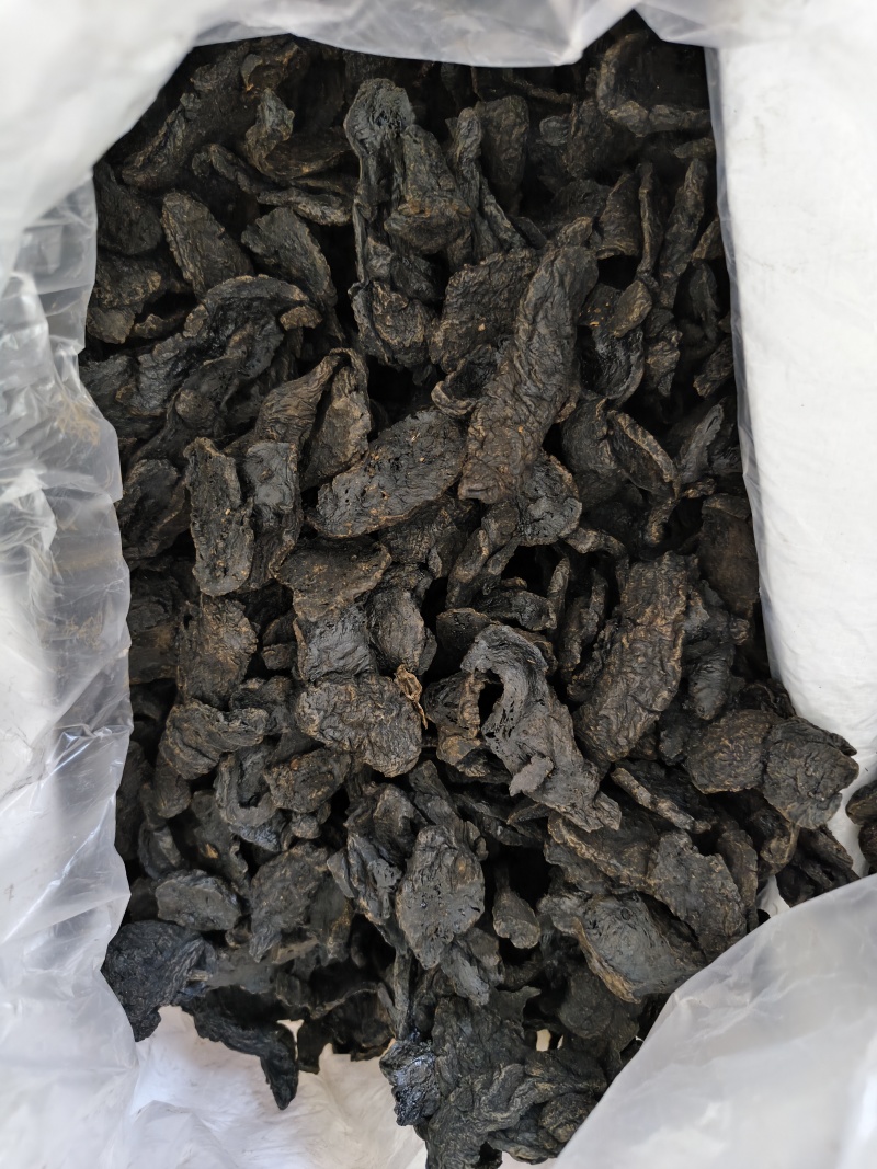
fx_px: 777
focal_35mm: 23
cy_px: 584
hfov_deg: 58.9
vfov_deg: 73.9
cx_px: 438
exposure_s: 1/50
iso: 122
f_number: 1.88
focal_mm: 5.56
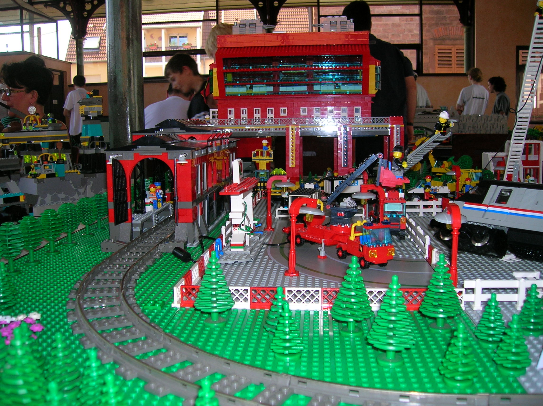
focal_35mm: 35
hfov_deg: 52.7
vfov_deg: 40.6
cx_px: 272
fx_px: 549
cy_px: 203
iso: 50
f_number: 2.9
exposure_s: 1/60.1
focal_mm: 5.8
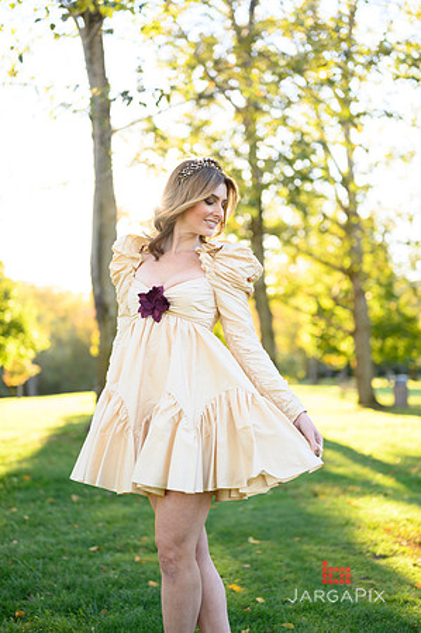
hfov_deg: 26.9
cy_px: 316
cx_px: 210
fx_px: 879
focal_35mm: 50
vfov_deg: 39.6
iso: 320
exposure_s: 1/800
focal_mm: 50
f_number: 2
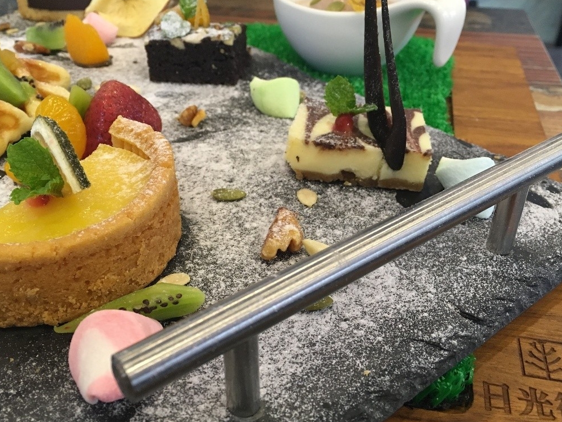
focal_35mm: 35
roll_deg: -1.1
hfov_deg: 52.6
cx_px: 278
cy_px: 216
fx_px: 568
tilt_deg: -33.8
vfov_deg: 40.7
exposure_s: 1/30
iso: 125
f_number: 2.2
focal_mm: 4.15
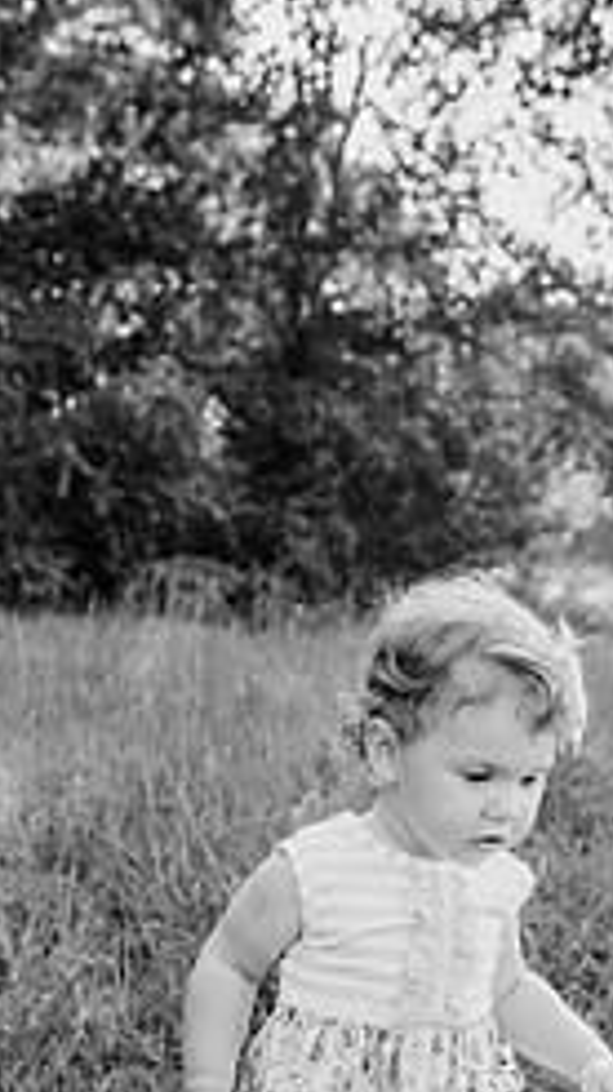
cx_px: 364
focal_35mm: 46
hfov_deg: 25.9
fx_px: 1332
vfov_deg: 43.8
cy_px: 750
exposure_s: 1/640
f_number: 3.5
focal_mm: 24
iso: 200
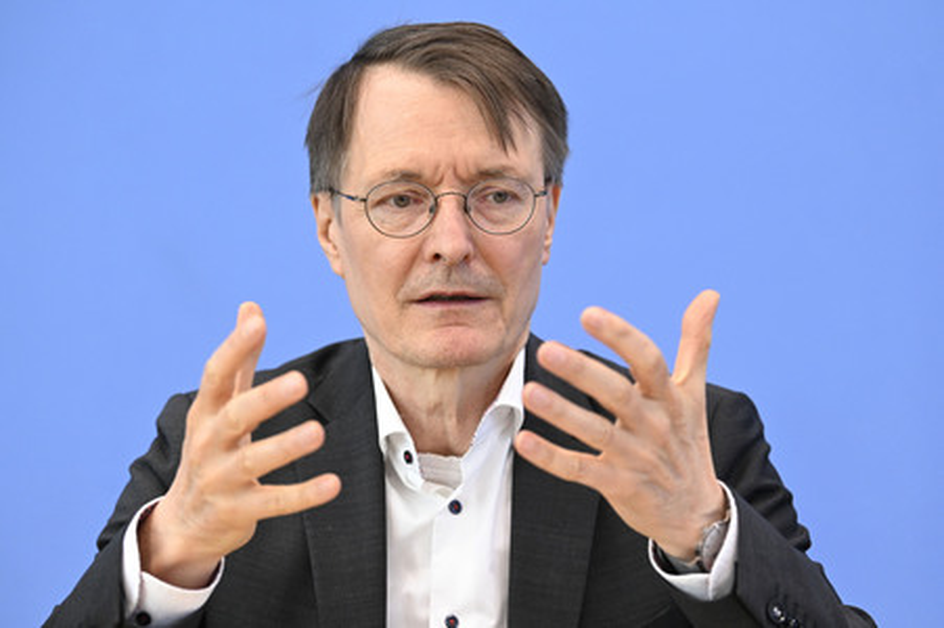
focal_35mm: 135
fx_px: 3537
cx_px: 472
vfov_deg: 10.1
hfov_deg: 15.2
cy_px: 314
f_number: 4.5
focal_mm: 135
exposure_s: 1/800
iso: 3200
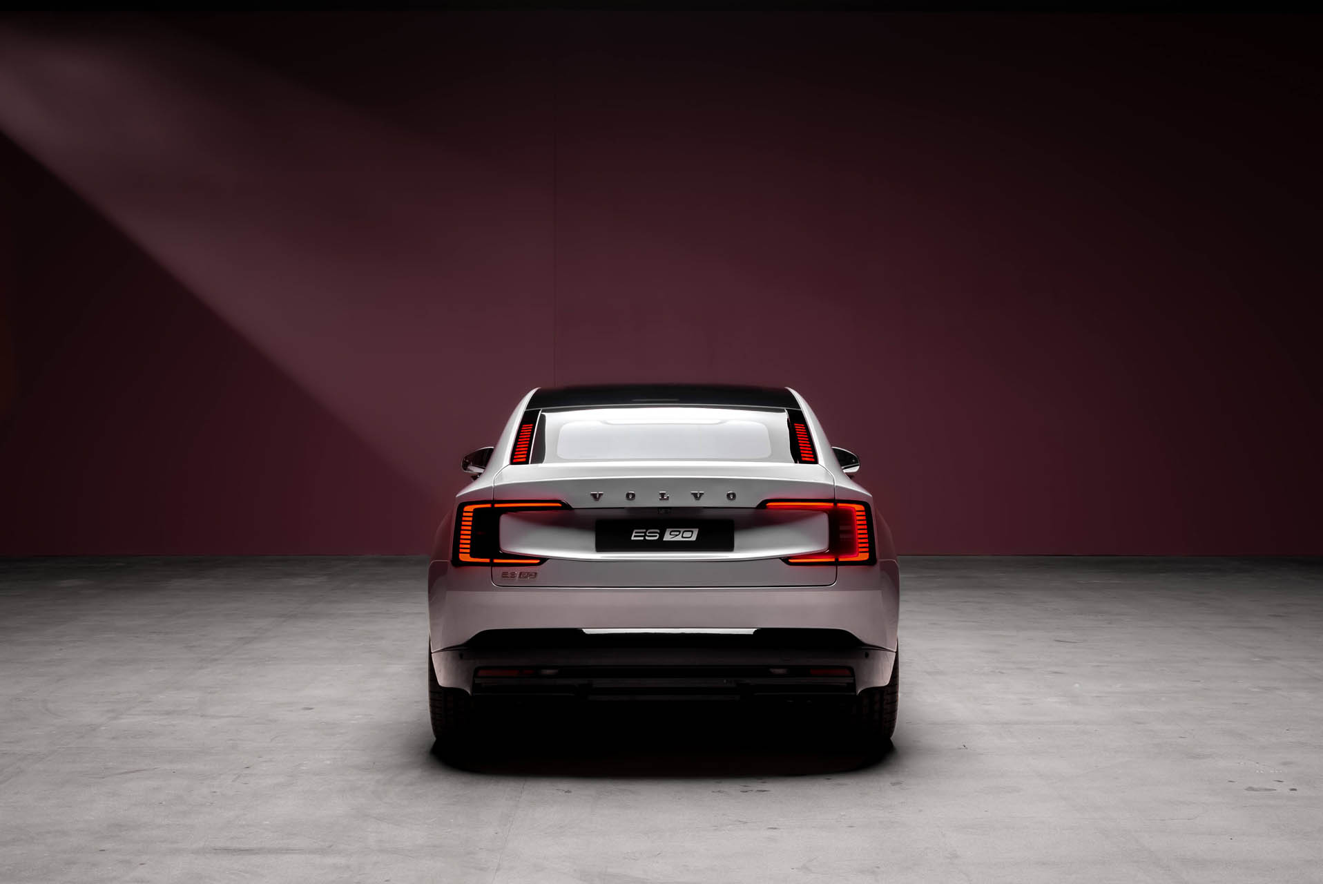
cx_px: 662
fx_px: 1839
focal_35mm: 50
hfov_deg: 39.6
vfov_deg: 27.0
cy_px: 442
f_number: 14
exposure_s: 2
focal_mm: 50
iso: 125
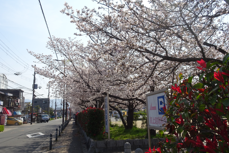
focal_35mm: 31
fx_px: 197
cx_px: 112
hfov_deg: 60.3
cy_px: 69
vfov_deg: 42.3
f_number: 3.5
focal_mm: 4.92
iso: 80
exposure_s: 1/1000
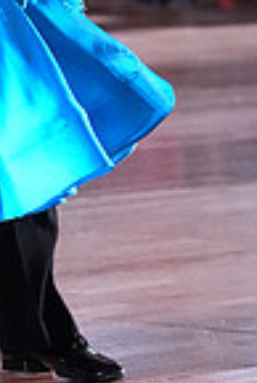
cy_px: -164
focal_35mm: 408
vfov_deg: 5.0
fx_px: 4358
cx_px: -142
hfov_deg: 3.4
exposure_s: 1/400
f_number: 5
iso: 10000
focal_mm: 102
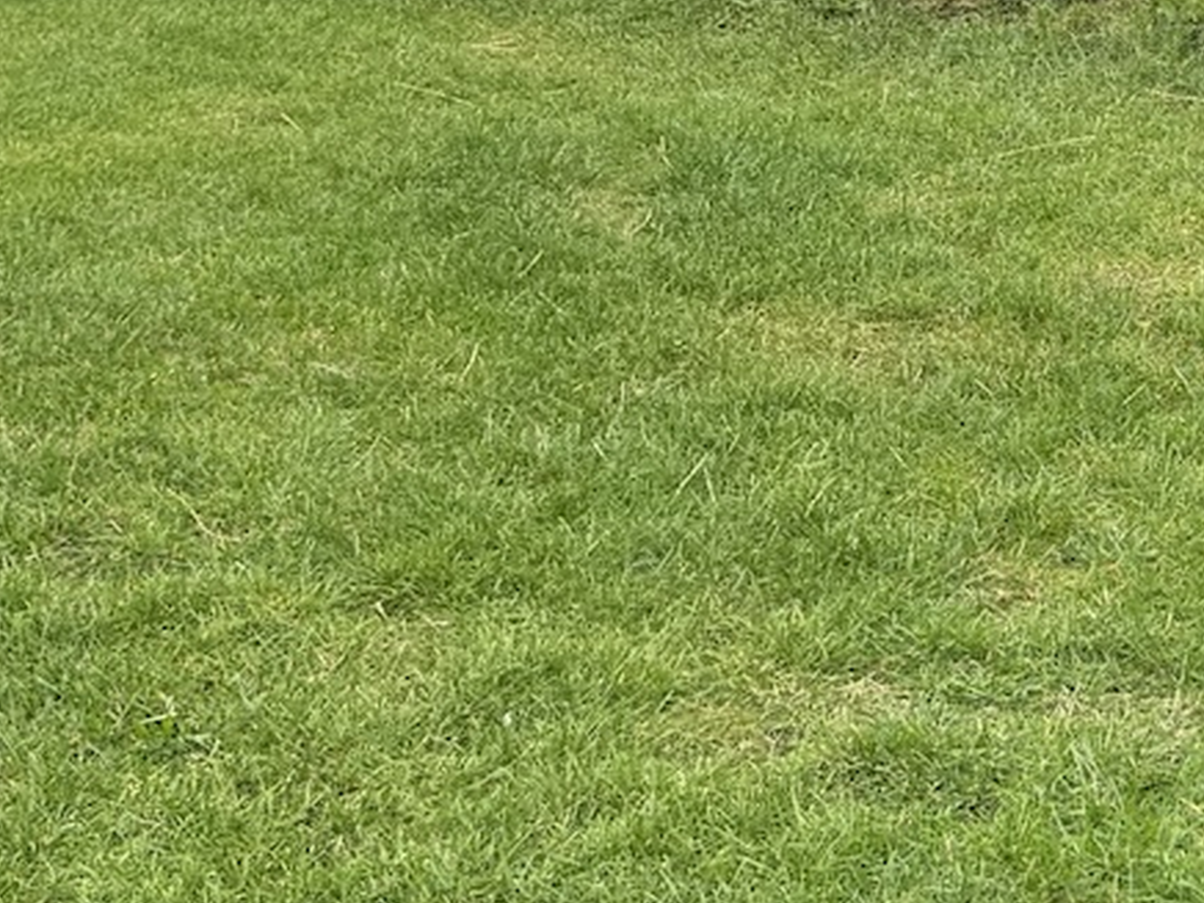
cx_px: 1273
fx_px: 3443
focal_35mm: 99
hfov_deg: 19.1
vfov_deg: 14.1
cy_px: -403
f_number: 1.78
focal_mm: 6.76
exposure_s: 1/326
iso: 80
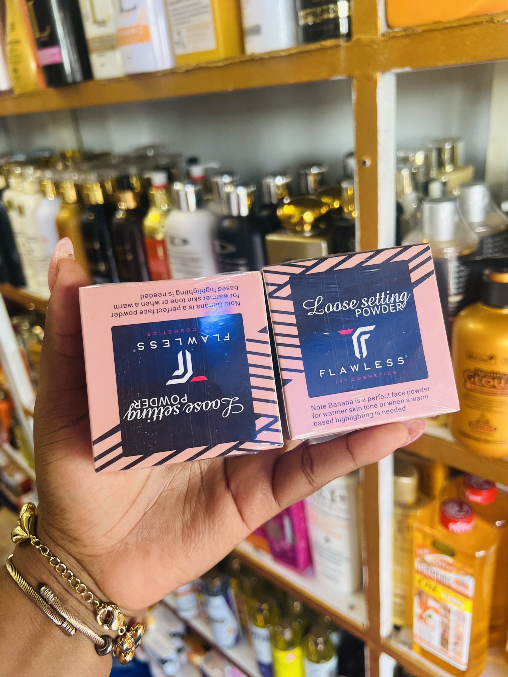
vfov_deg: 65.3
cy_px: 347
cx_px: 263
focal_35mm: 27
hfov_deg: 51.3
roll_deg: +7.4
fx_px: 528
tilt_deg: -25.1
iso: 125
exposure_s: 1/101
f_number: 1.5
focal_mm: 5.7
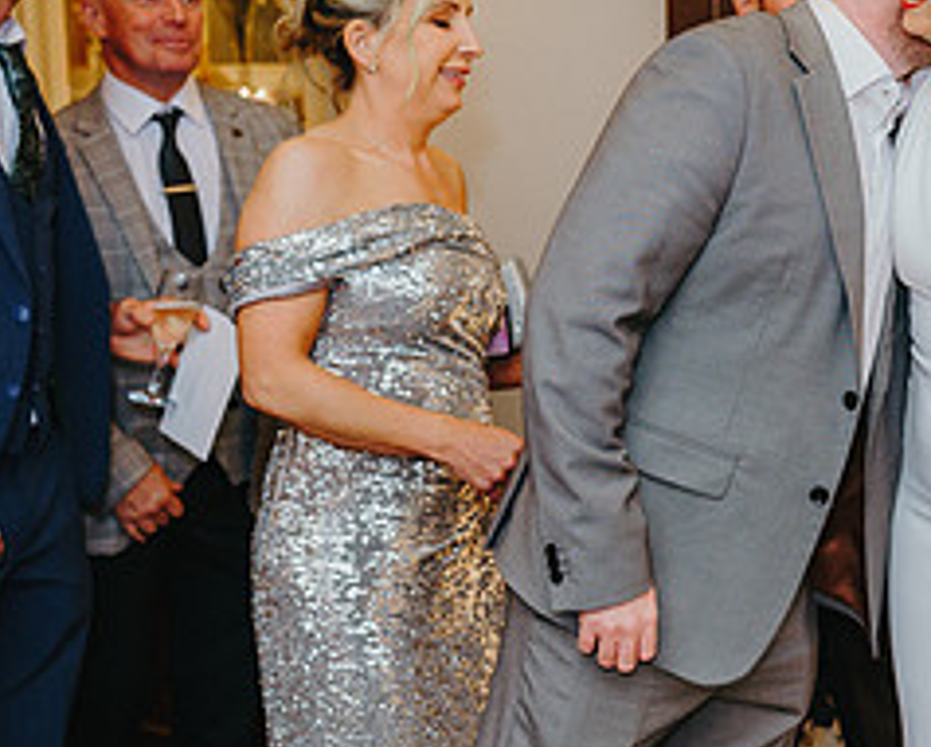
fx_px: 2207
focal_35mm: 80
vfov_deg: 19.2
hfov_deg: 22.6
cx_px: 1001
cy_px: 303
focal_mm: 35
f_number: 2.2
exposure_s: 1/200
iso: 1000
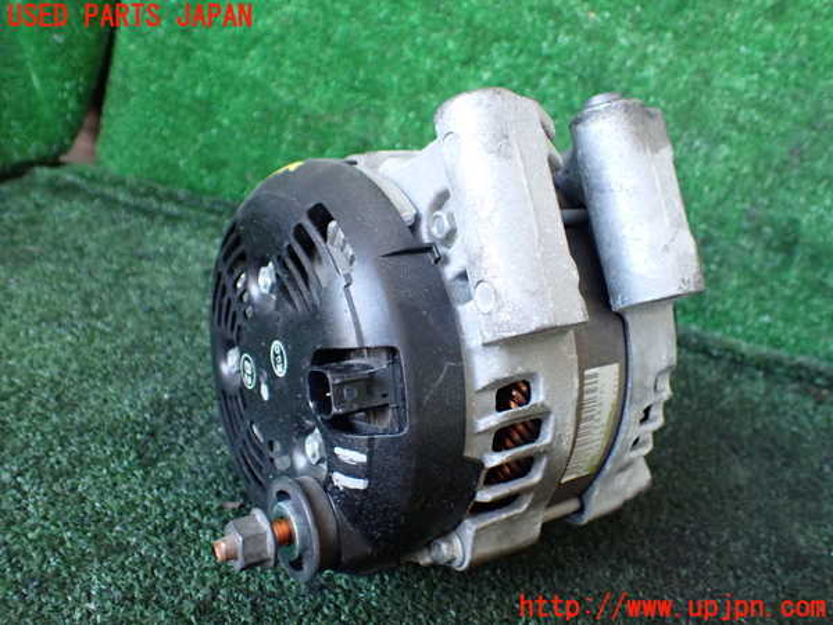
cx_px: 416
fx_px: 722
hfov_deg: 60.0
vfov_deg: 46.8
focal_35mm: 30
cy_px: 312
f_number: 2.3
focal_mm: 5.4
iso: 800
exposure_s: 1/125
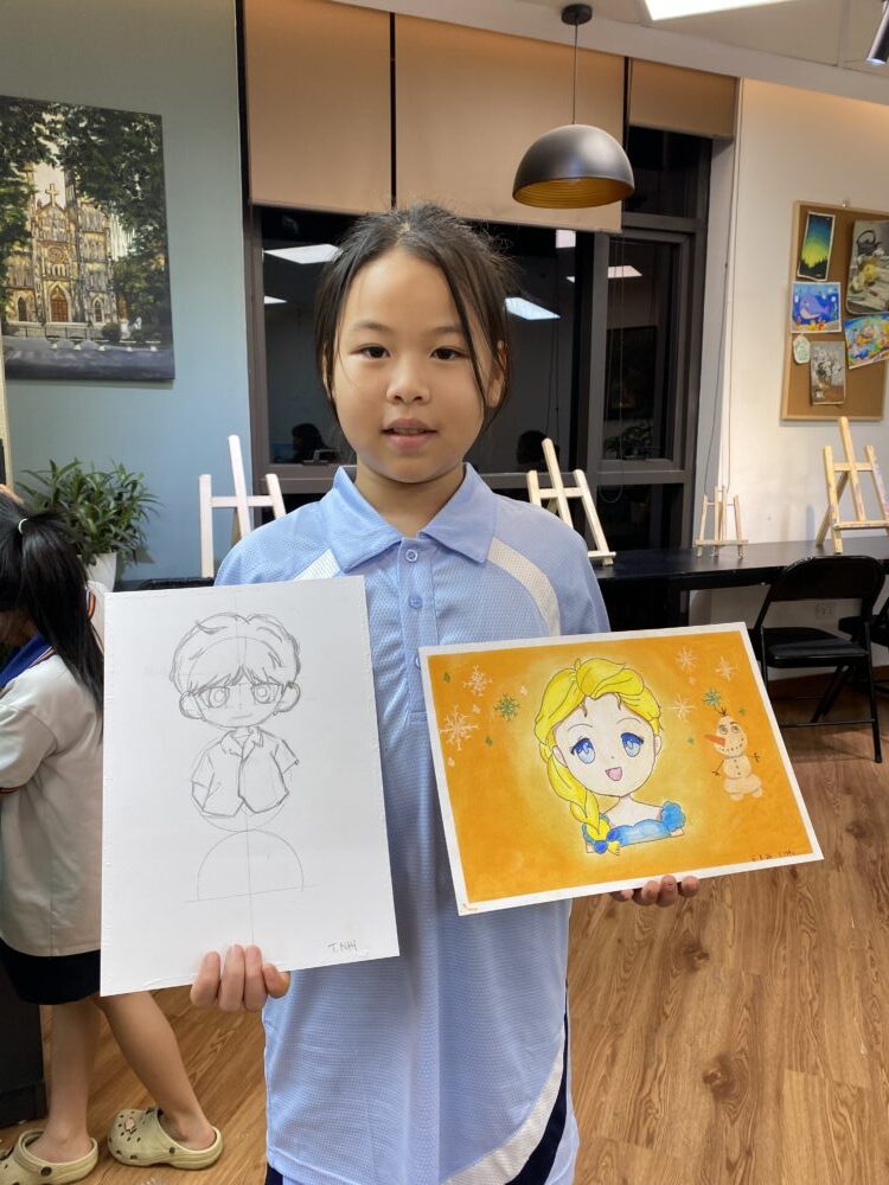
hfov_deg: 53.1
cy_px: 592
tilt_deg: -9.4
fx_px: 890
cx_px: 444
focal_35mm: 26
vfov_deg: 67.3
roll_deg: -1.0
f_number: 1.8
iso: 80
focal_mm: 4.25
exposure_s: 1/100
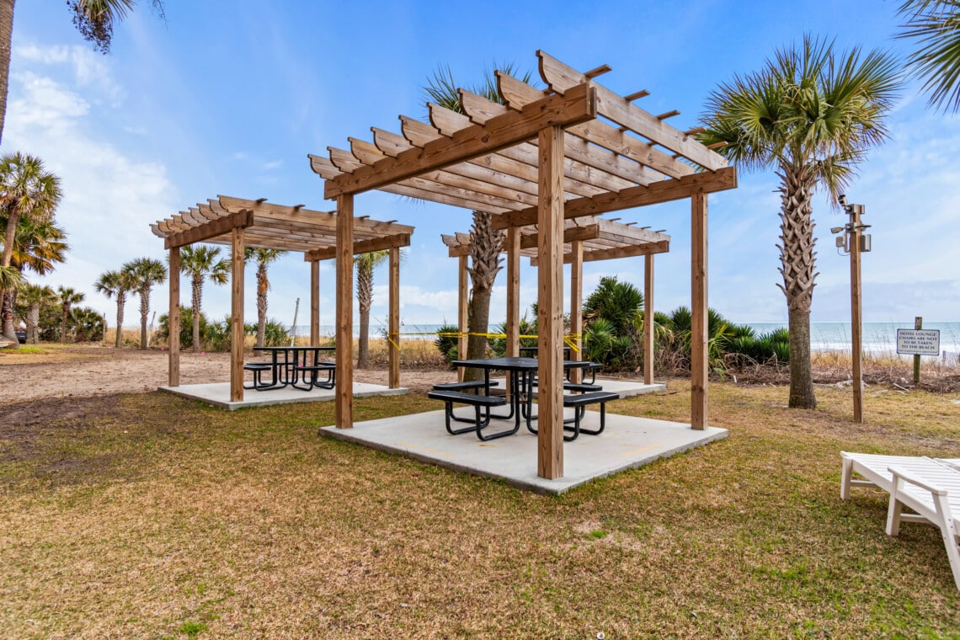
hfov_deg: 86.9
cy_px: 320
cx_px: 480
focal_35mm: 19
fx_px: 507
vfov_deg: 64.6
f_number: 5.6
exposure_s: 1/125
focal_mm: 13
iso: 100
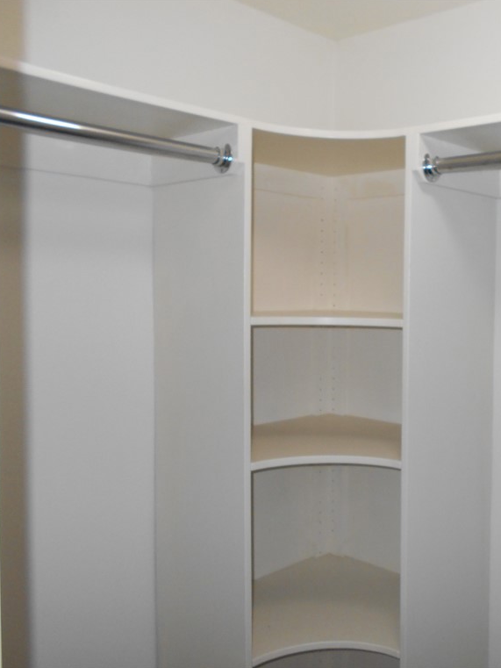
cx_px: 425
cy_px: 333
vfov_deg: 52.6
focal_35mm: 35
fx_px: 675
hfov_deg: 38.6
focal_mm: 4.6
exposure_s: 1/25
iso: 200
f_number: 3.2
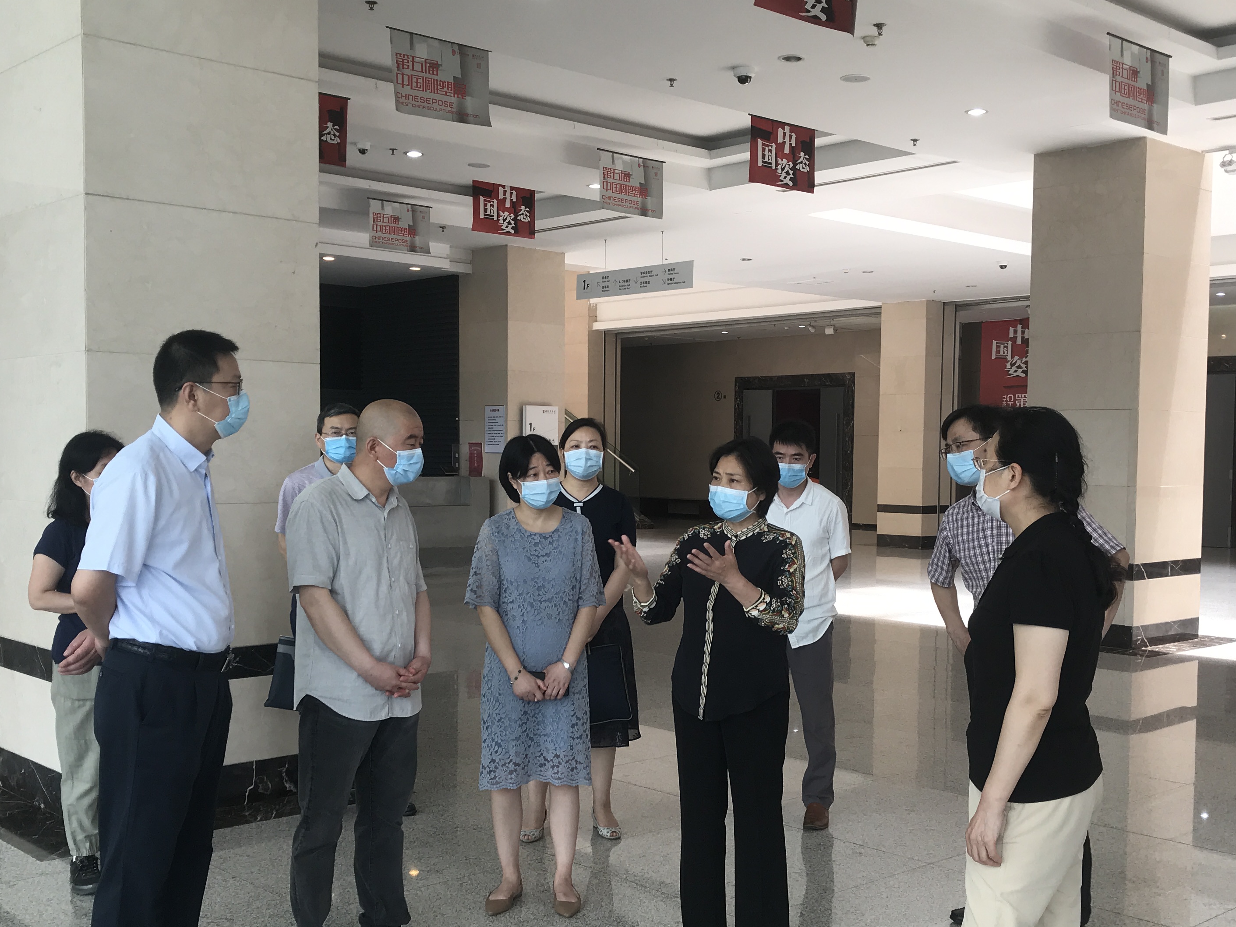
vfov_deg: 35.9
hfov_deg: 46.7
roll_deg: -0.6
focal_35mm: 40
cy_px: 540
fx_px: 1428
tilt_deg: -4.2
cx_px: 676
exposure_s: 1/100
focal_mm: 3.99
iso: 25
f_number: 1.8
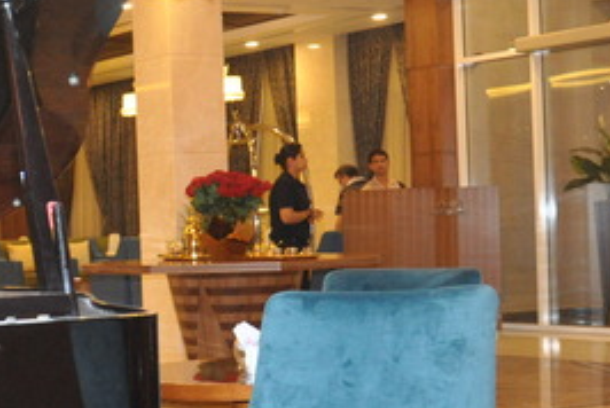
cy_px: 256
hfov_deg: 23.5
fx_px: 1374
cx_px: -55
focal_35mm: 81
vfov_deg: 16.9
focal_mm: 18
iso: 1600
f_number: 5
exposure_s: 1/60
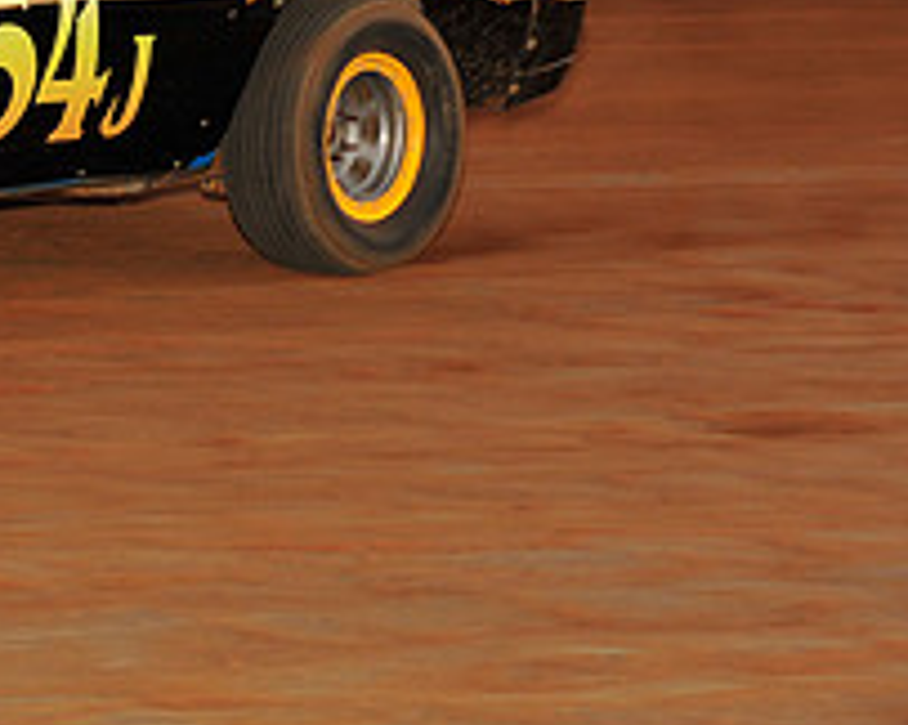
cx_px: -367
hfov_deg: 6.8
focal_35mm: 282
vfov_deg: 5.5
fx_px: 7571
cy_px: -94
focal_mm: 105
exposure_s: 1/250
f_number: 7.1
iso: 640
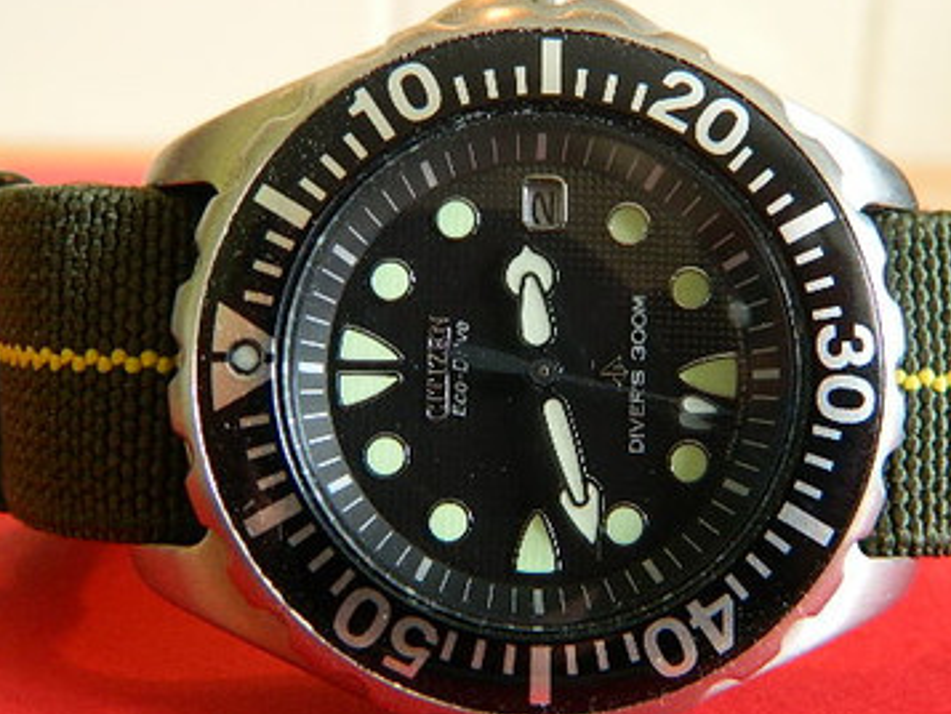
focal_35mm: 49
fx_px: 1347
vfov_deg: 29.7
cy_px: 358
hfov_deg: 38.9
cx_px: 509
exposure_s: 1/6
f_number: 3.3
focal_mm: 6.2
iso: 200
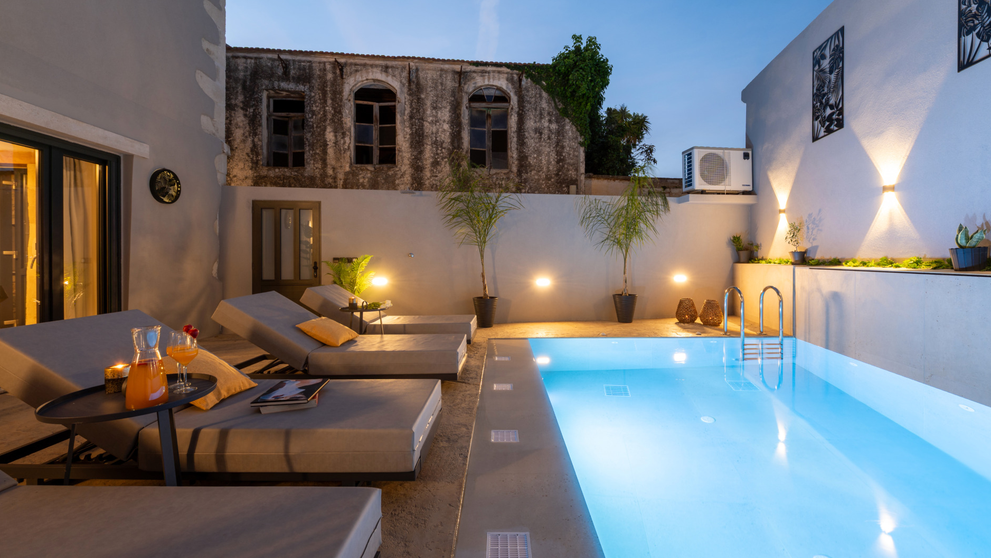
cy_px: 253
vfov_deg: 70.4
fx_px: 394
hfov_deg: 103.0
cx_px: 506
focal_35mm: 15
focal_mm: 14
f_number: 10
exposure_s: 4
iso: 100
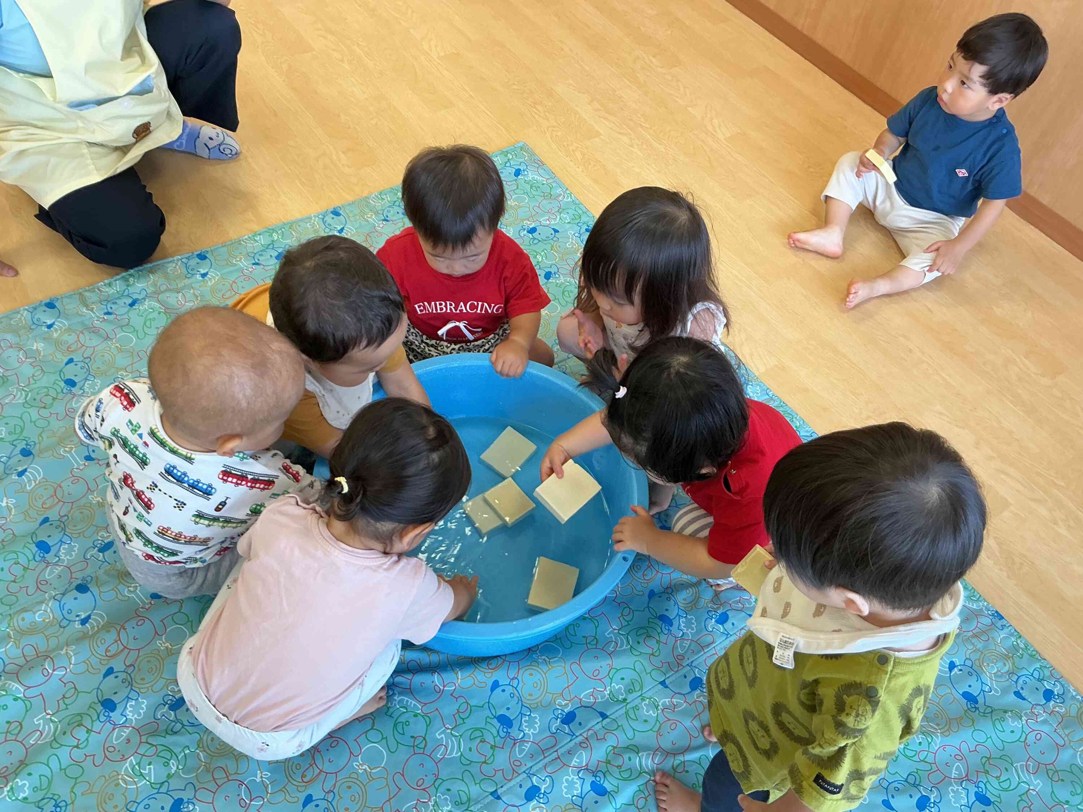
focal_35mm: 29
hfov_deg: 61.7
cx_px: 542
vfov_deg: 48.2
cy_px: 406
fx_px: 907
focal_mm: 3
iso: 64
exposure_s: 1/120
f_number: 1.8
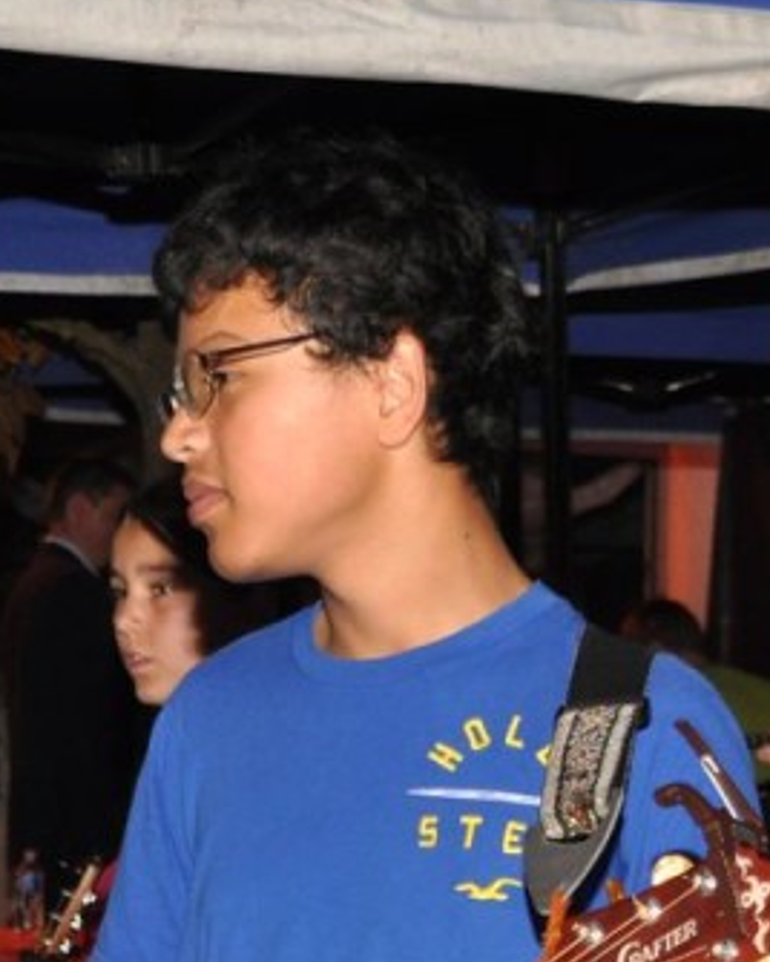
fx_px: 4900
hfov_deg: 9.0
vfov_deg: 11.1
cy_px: 887
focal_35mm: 172
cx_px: 471
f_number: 4.8
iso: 800
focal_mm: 40
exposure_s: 1/60
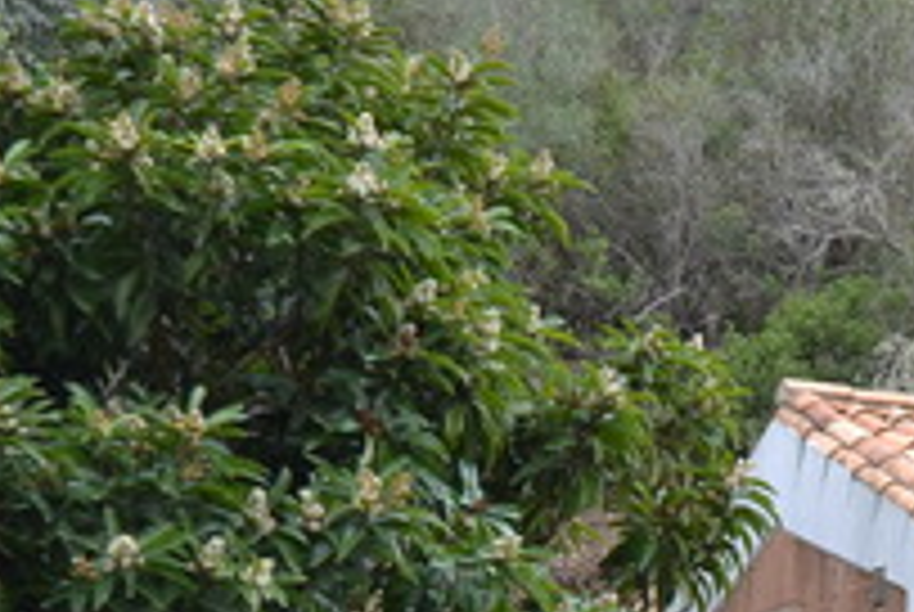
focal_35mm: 118
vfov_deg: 11.3
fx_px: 3000
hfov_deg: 17.1
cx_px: 833
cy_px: 817
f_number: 5.6
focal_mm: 20
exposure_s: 1/125
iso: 200
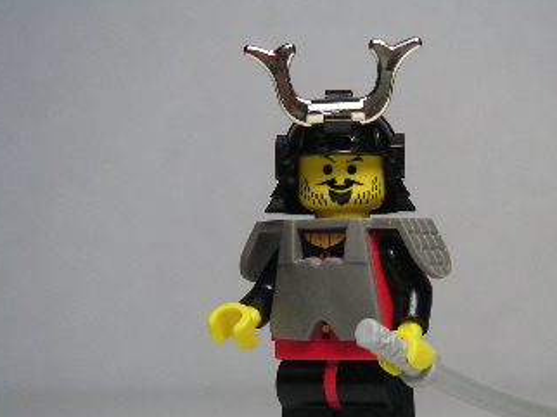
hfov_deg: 14.9
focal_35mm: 132
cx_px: 343
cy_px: 268
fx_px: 2122
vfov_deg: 11.2
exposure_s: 1/90
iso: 100
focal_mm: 15.5
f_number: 3.5
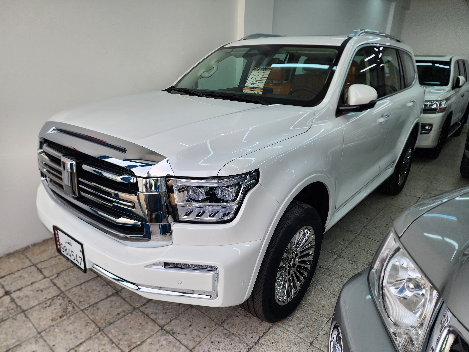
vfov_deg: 58.9
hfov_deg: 73.9
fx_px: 312
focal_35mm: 23
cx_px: 234
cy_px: 176
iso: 12
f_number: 1.8
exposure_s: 1/214
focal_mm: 6.4
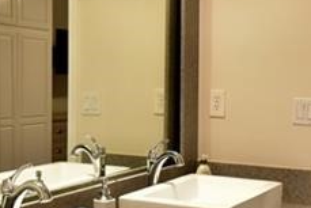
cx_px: 167
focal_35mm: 67
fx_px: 579
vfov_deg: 20.3
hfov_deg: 30.0
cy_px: 139
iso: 2000
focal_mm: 15
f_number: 2.8
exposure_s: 1/60
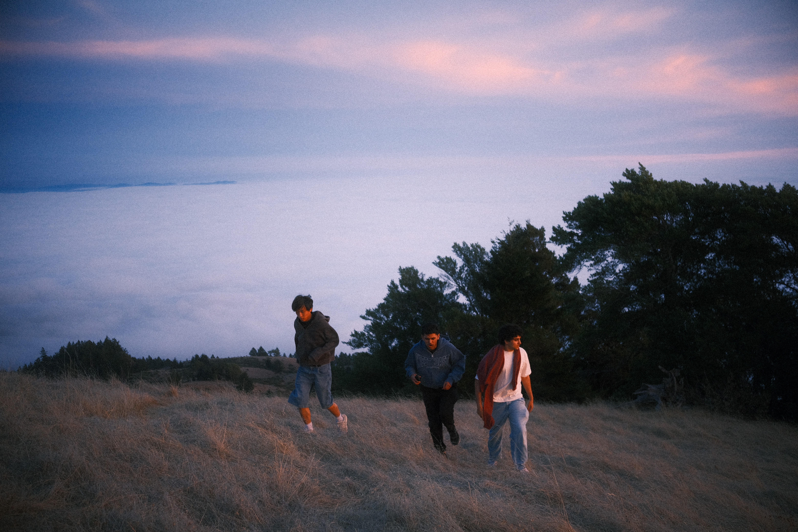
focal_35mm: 41
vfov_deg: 32.6
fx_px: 909
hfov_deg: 47.4
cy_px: 266
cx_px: 399
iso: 800
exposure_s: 1/180
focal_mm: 27
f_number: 2.8
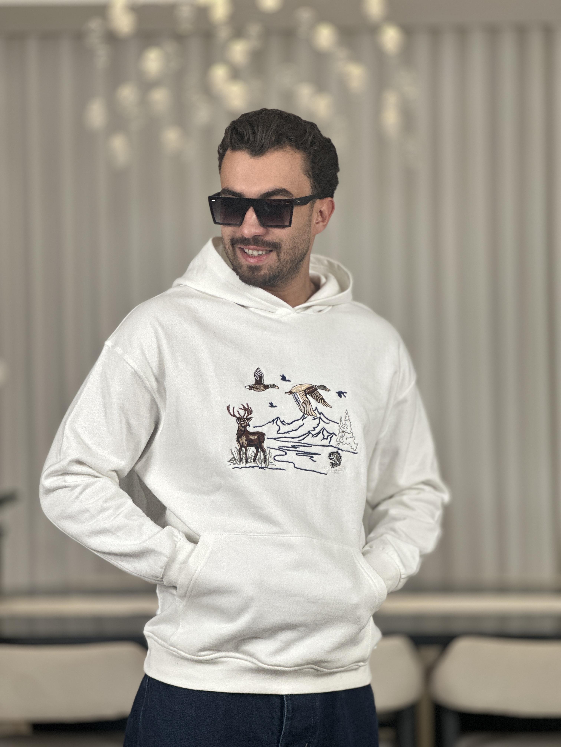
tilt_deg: +2.0
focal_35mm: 77
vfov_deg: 25.3
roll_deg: -0.2
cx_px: 280
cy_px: 374
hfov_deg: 19.1
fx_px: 1664
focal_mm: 9
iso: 160
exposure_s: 1/100
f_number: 2.8
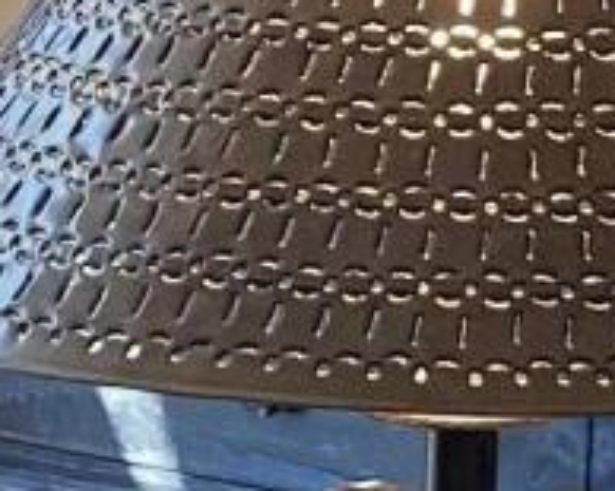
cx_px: 292
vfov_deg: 5.9
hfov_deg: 7.4
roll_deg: -1.9
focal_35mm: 262
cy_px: 63
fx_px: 4766
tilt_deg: -4.7
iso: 100
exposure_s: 1/60
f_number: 1.8
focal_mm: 4.25
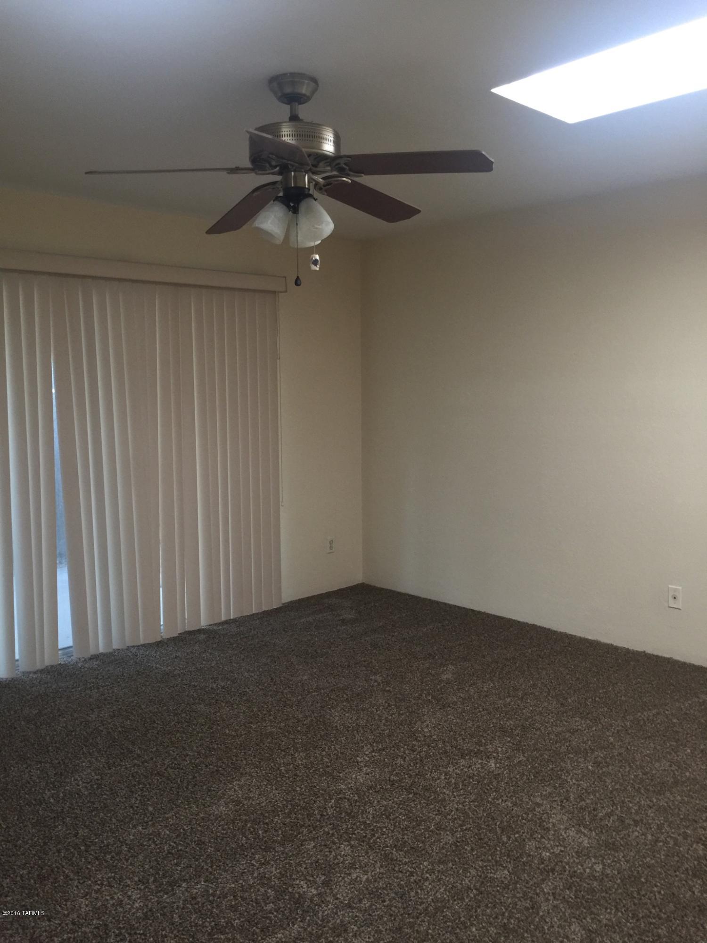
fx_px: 790
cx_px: 354
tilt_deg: -5.9
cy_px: 472
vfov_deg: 61.7
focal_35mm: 29
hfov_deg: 48.2
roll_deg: +0.5
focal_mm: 4.15
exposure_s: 1/15
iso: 100
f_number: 2.2
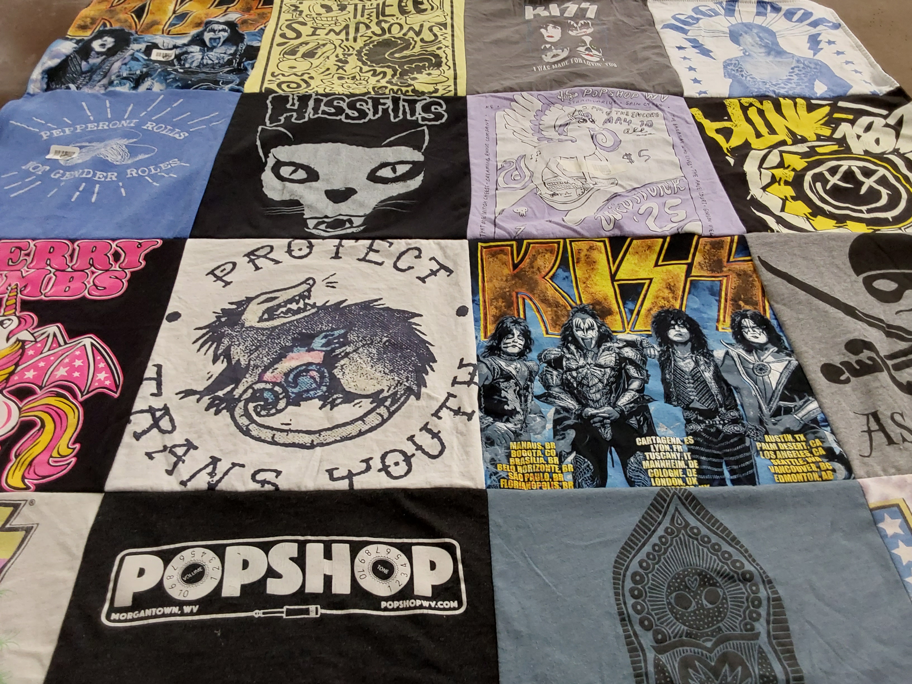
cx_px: 456
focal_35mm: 28
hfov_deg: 63.4
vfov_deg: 49.7
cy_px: 342
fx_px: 738
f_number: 1.9
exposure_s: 1/60
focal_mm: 2.91
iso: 125
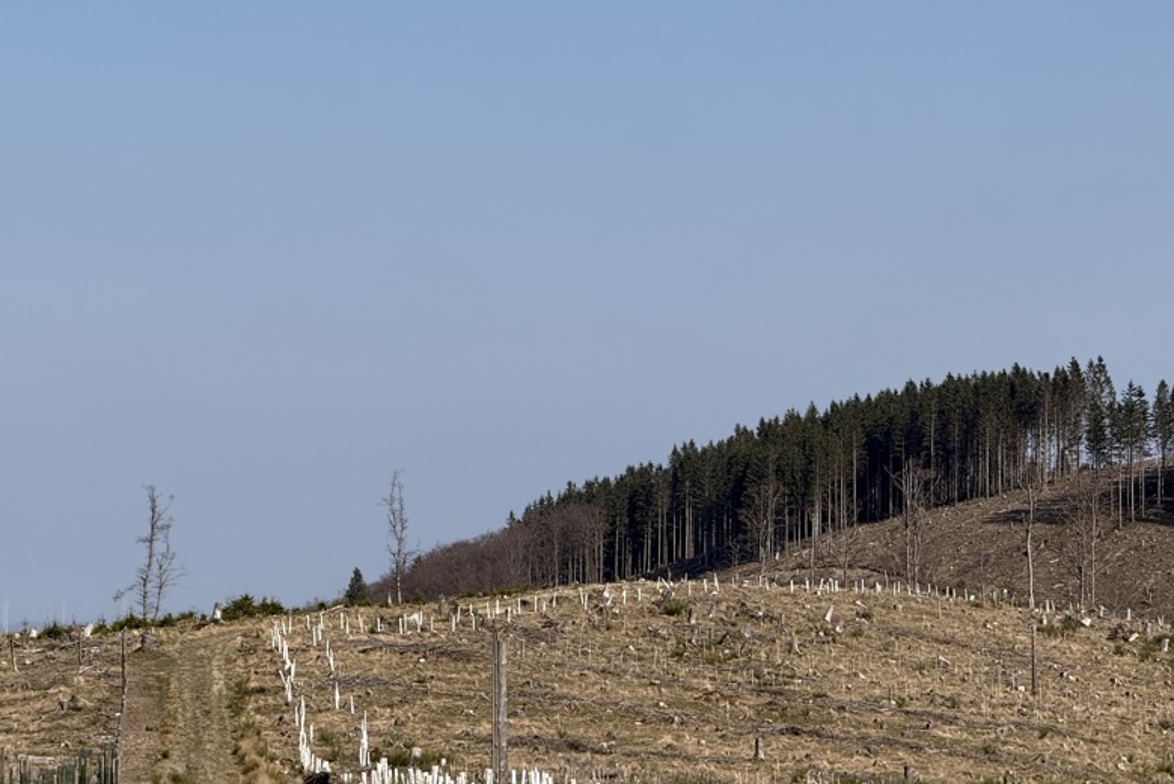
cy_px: 256
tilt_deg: +2.1
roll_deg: +0.3
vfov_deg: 8.4
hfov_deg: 12.5
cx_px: 579
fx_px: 5350
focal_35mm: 164
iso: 50
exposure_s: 1/1773
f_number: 2.8
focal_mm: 15.66
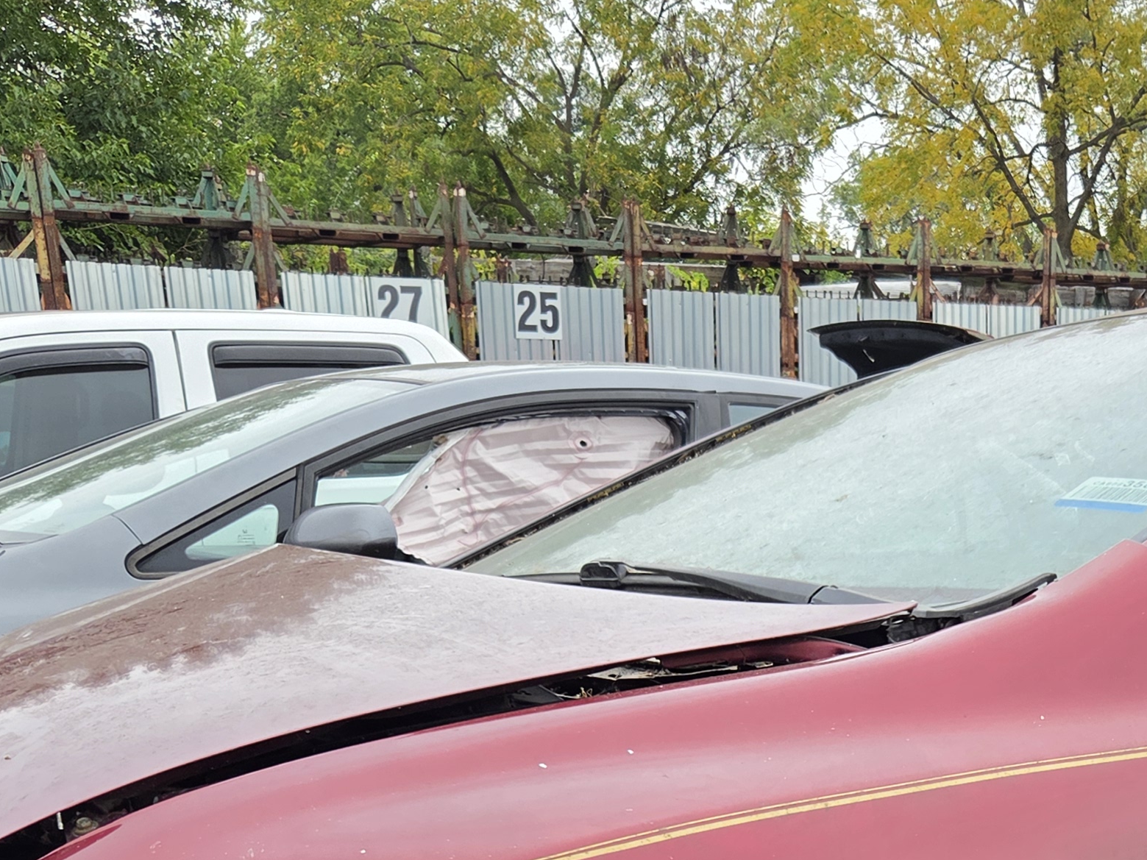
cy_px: 1019
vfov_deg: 22.9
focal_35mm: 59
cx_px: 1009
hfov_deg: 31.3
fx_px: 1955
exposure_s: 1/670
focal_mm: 5.4
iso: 80
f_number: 1.8
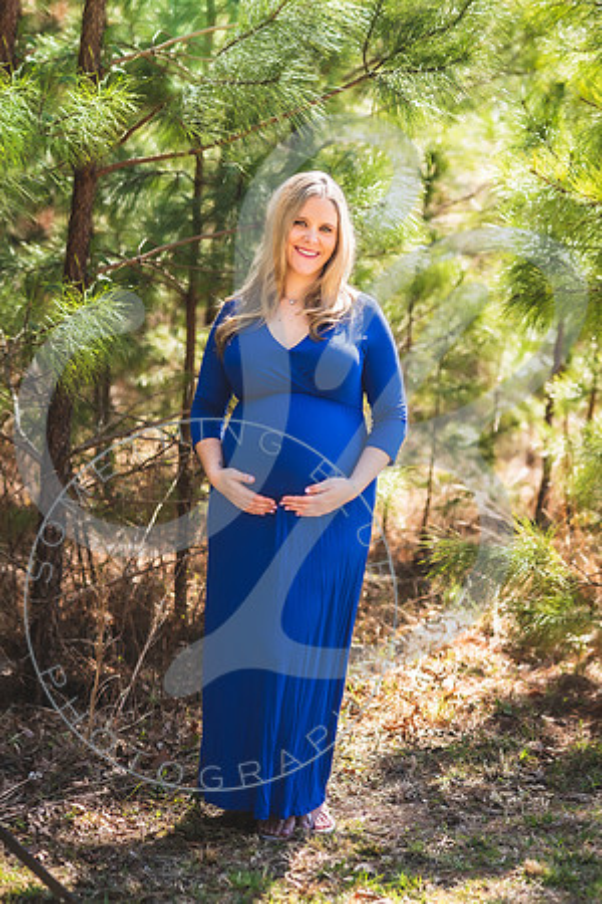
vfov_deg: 23.9
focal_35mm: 85
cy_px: 452
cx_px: 301
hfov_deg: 16.1
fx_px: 2132
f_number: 2.8
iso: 100
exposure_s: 1/400
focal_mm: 85
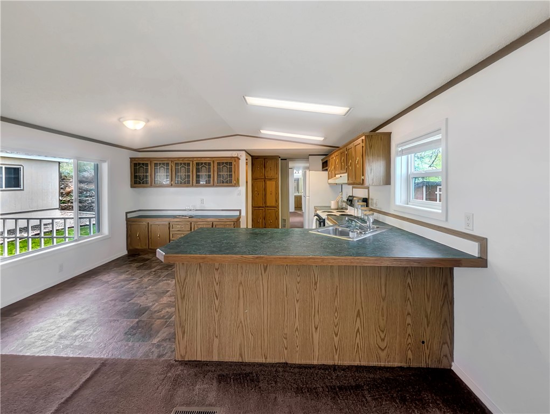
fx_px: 207
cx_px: 275
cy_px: 207
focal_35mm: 13
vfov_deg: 90.0
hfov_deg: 106.1
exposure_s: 1/208
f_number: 2.2
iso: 52
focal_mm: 1.95
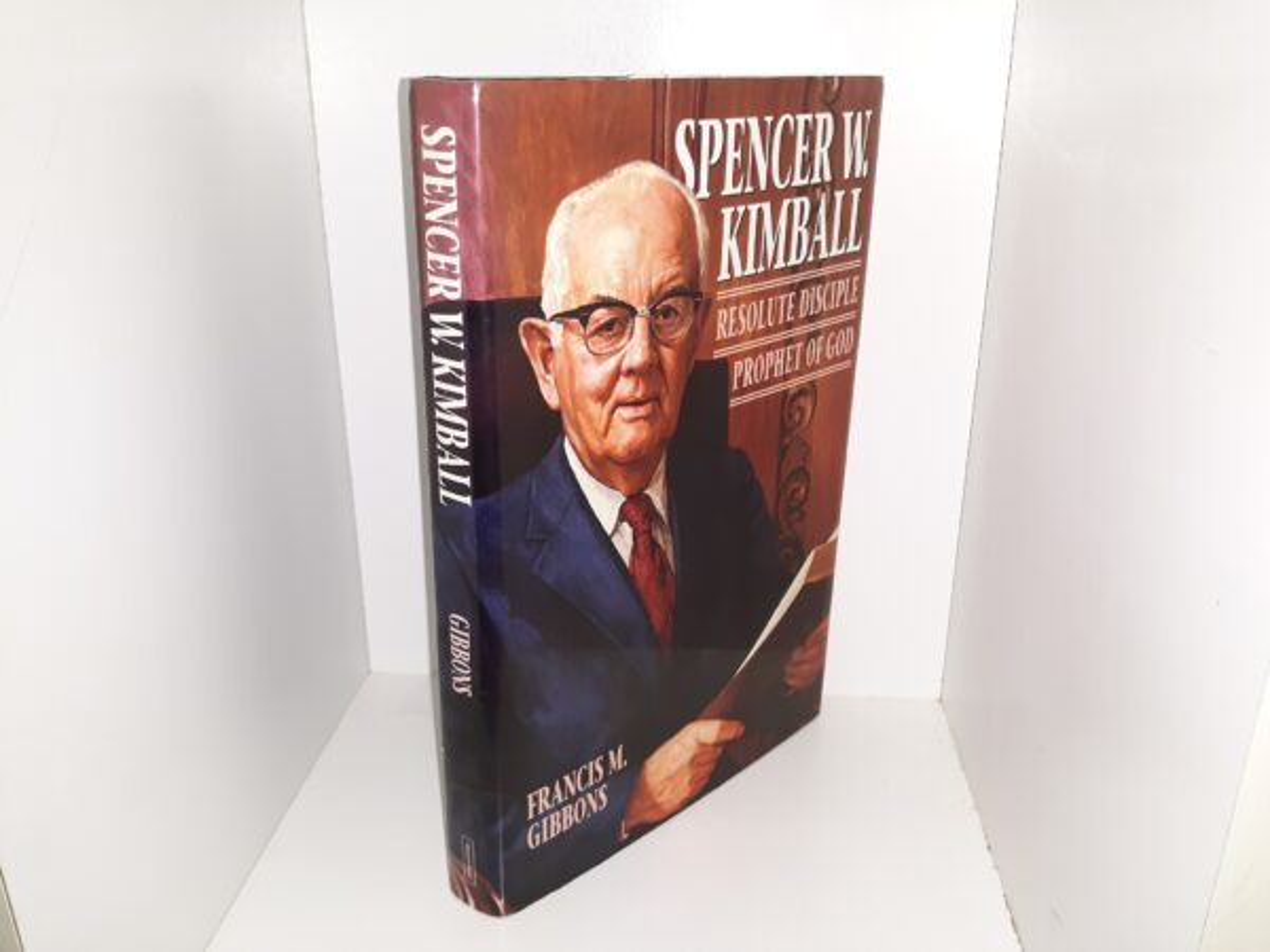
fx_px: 1027
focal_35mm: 28
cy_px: 476
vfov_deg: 49.7
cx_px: 635
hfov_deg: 63.4
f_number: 1.7
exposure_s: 1/120
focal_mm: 3.7
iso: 64
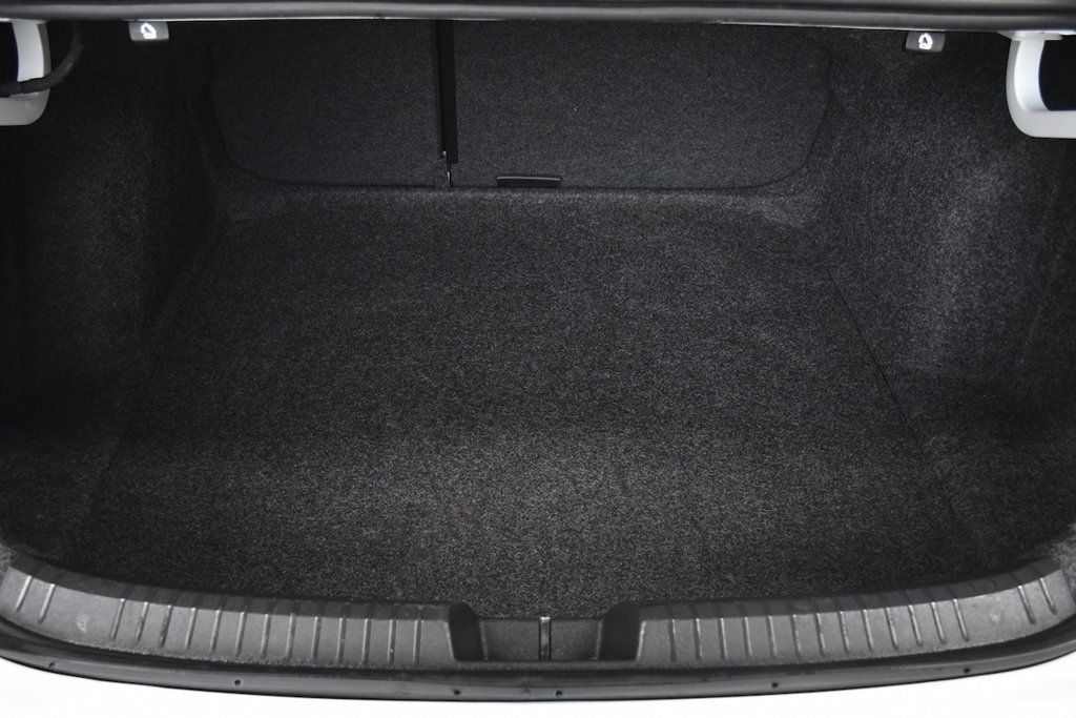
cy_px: 359
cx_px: 538
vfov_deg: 38.9
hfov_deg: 55.8
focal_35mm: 34
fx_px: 1016
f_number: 5.6
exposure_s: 1/320
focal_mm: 23
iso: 2000
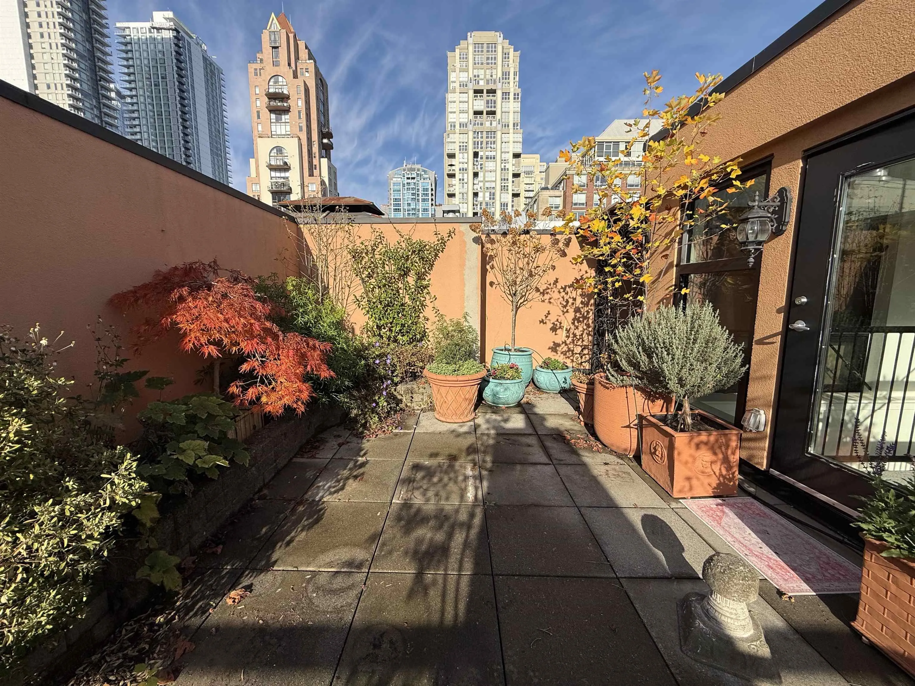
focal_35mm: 14
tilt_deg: -7.9
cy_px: 343
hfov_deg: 102.1
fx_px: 370
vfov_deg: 85.7
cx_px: 458
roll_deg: +0.0
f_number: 2.2
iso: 50
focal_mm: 2.22
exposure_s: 1/1848
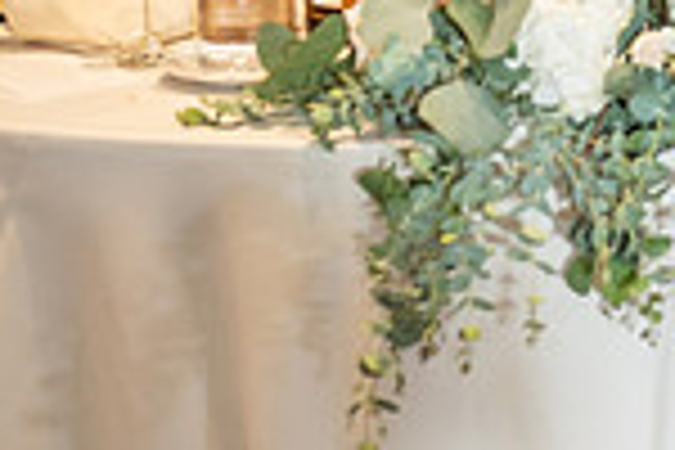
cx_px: 828
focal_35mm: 185
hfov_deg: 10.9
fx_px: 3468
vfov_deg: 7.2
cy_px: -322
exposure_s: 1/160
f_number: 3.5
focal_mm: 48
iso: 800
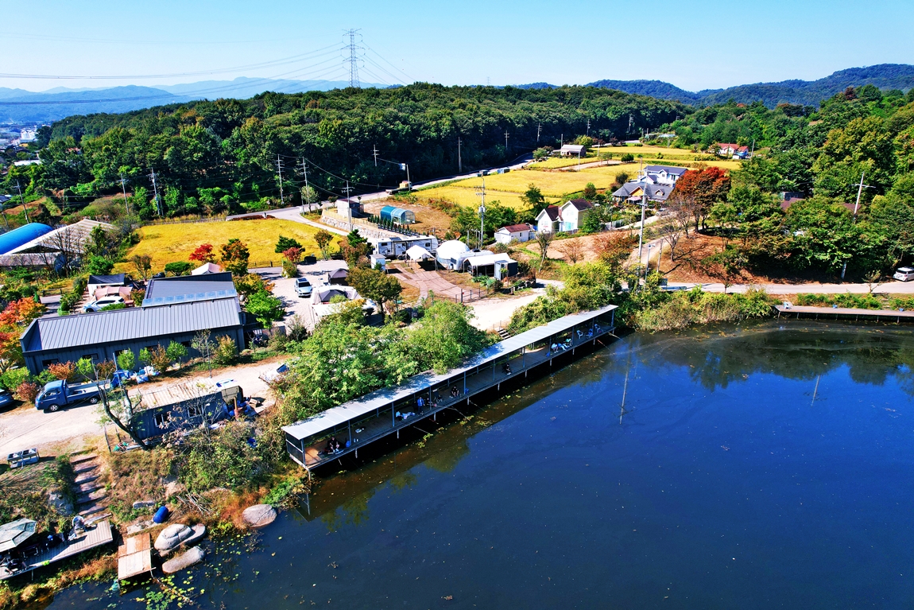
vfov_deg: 57.2
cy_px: 305
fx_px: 559
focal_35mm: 22
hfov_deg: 78.6
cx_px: 457
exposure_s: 1/1000
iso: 110
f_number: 2.8
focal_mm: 8.38
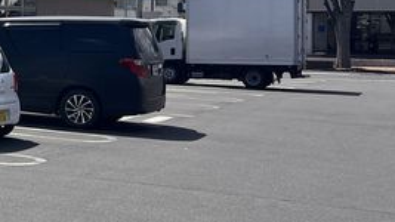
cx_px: -130
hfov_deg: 22.2
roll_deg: -0.1
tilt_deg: -1.8
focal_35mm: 85
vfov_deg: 14.1
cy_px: 25
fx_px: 890
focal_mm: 5.7
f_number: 1.5
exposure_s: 1/6993
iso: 50
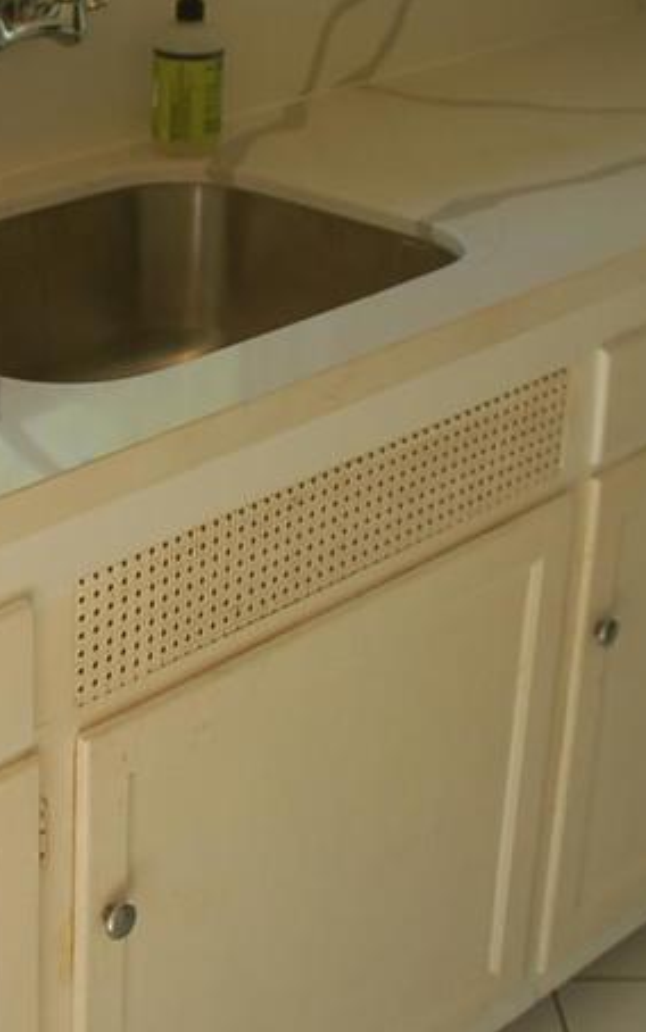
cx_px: 130
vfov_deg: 24.0
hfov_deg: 15.1
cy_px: 390
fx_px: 2425
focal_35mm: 86
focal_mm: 25
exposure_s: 1/100
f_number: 5
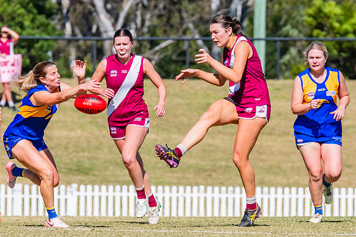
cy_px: 76
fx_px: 8393
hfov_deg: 2.4
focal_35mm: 849
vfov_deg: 1.6
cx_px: 216
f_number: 11
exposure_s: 1/1600
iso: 800
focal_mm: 420
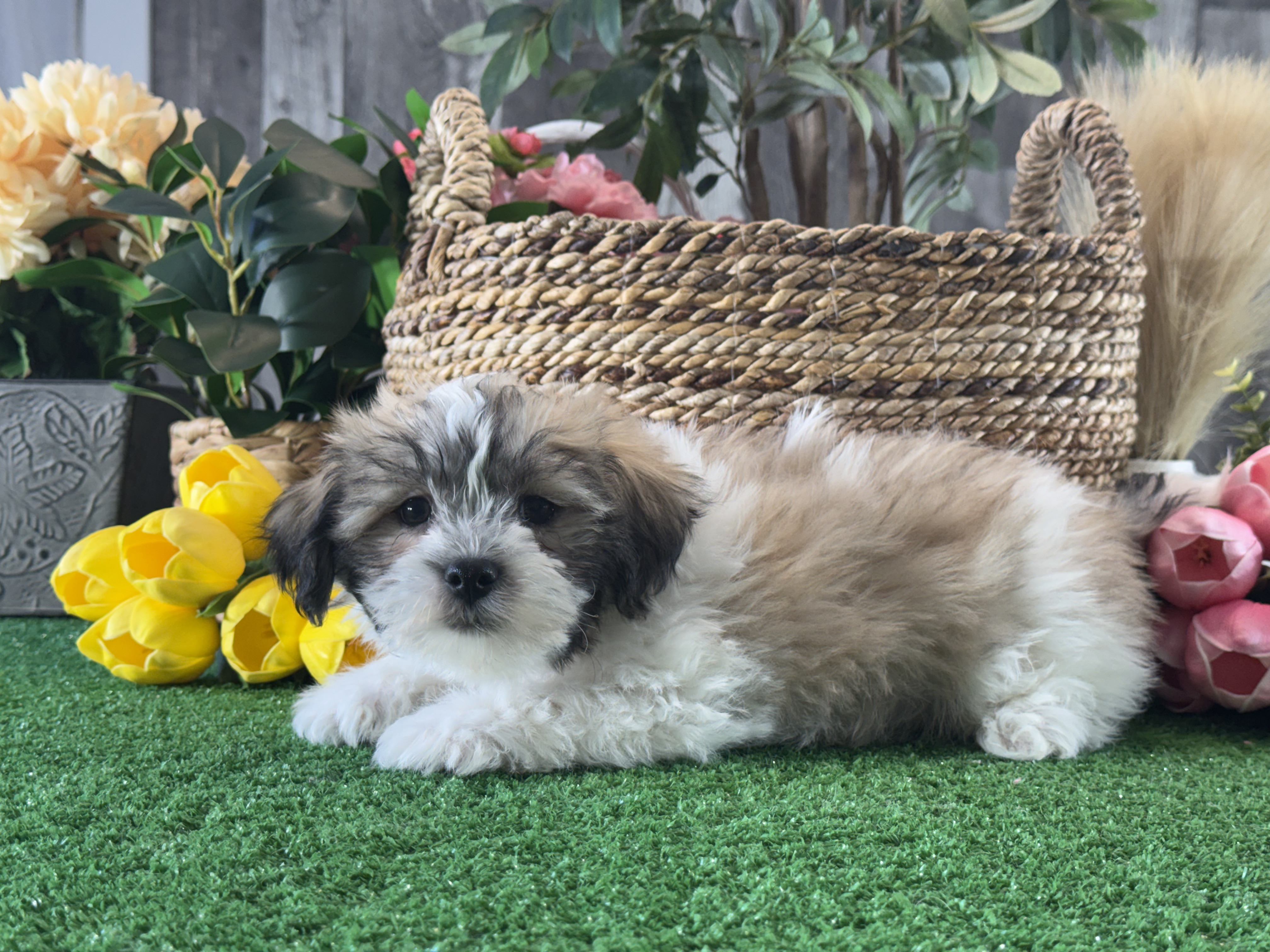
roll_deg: -1.1
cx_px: 635
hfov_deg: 39.7
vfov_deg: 30.3
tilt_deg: -4.1
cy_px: 476
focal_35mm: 48
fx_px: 1761
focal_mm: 6.76
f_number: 1.78
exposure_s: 1/222
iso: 64
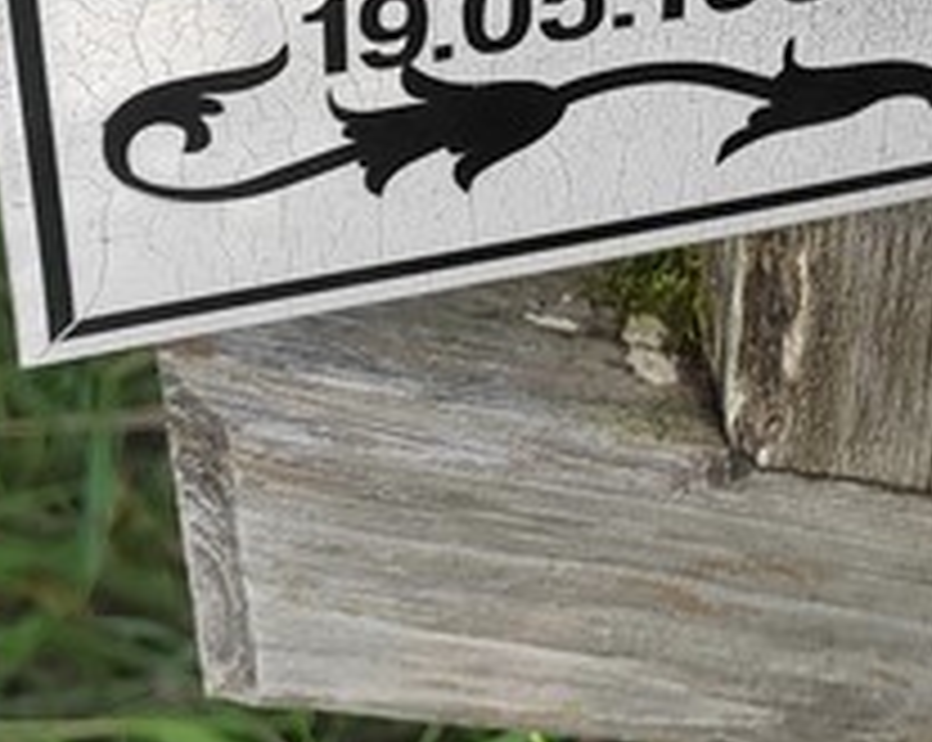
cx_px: 1085
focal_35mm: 102
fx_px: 2810
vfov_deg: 14.3
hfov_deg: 18.0
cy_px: -265
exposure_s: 1/300
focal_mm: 5.52
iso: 100
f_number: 1.9
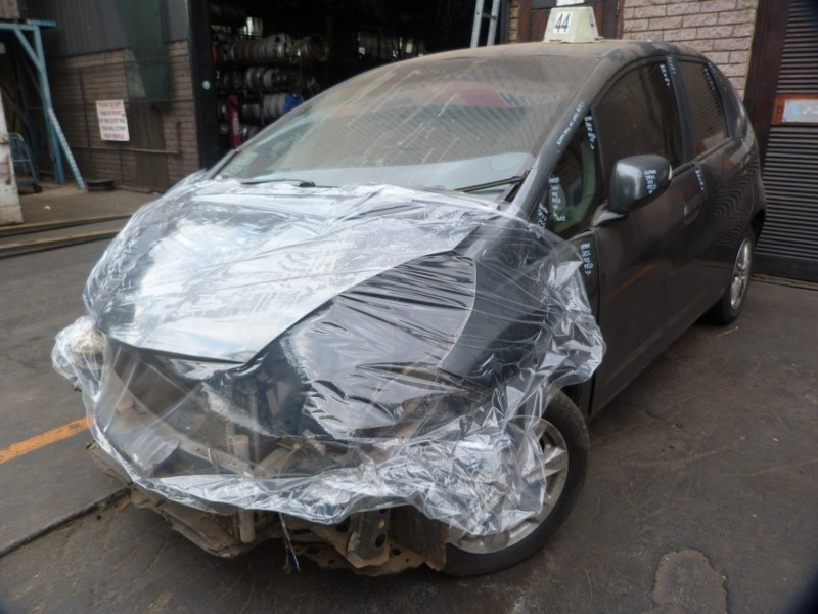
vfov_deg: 54.9
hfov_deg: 69.4
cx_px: 409
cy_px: 307
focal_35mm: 25
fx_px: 591
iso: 80
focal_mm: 4.5
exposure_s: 1/60
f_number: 2.8
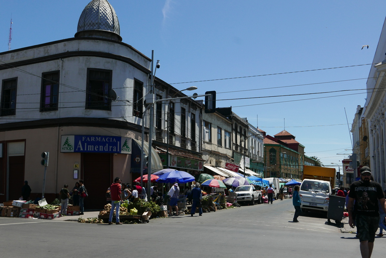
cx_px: 193
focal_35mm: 41
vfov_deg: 32.7
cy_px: 129
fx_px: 440
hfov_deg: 47.4
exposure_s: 1/1300
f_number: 5.6
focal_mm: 18.6
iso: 200
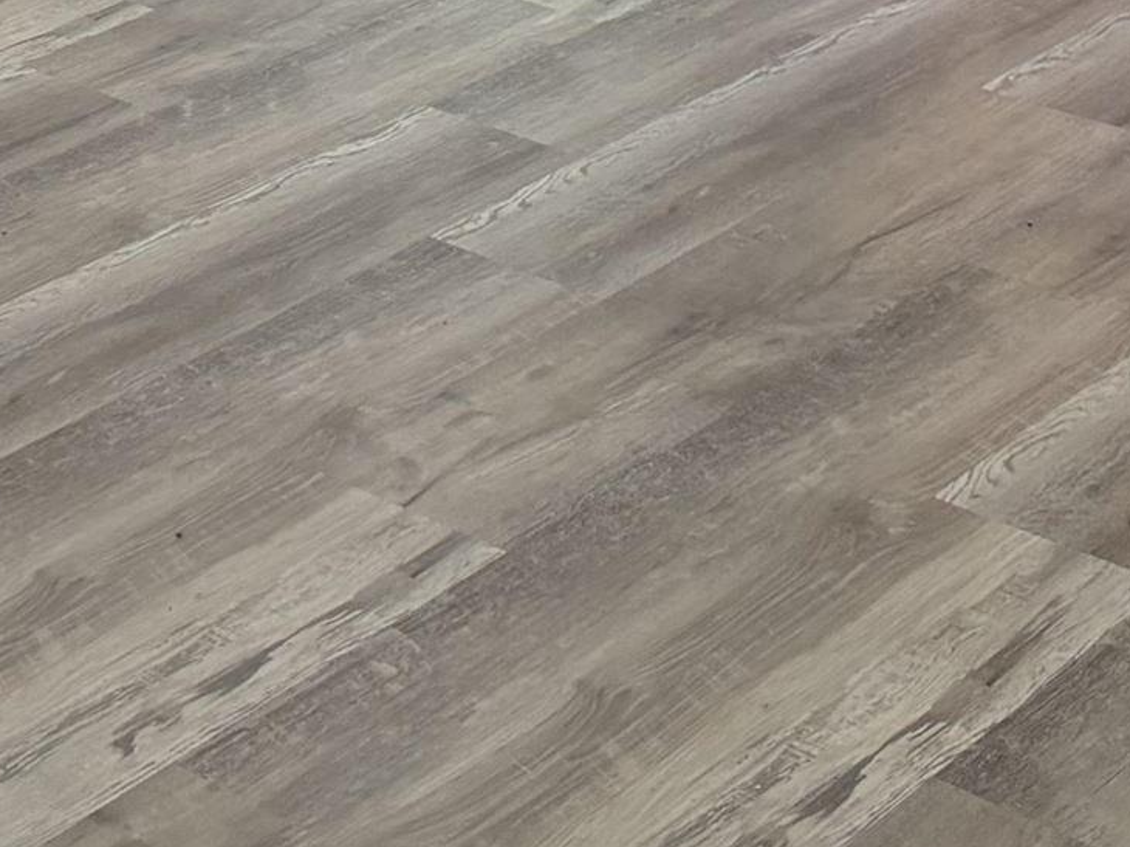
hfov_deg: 19.2
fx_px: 3296
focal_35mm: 101
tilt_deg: -8.0
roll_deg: +1.5
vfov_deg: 13.2
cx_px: 173
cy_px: -675
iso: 125
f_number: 1.78
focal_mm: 6.76
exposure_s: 1/120
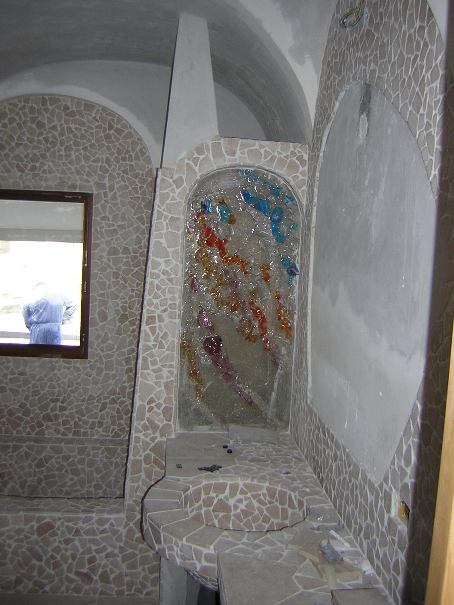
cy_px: 302
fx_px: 630
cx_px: 227
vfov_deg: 51.4
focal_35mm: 36
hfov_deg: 39.7
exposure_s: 1/60.1
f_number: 2.6
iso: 50
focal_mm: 4.7
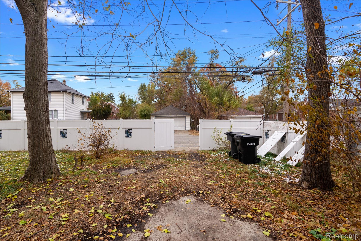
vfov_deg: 43.6
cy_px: 120
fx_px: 301
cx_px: 180
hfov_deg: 61.9
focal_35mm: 30
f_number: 9
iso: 400
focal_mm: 30
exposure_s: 1/160
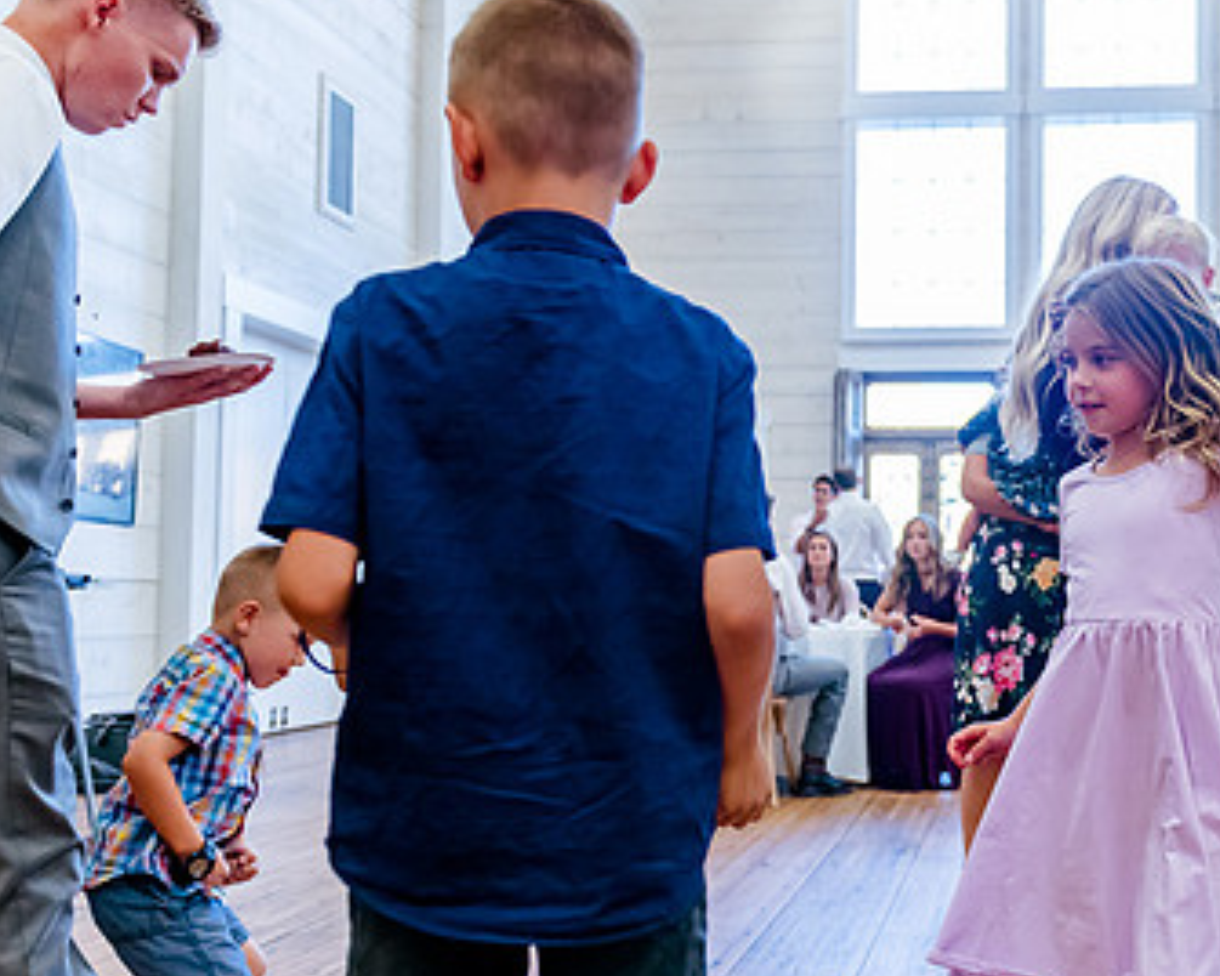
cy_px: 532
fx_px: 1408
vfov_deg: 38.2
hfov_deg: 45.4
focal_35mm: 39
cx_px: 900
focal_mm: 24
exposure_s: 1/640
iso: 2500
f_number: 2.8
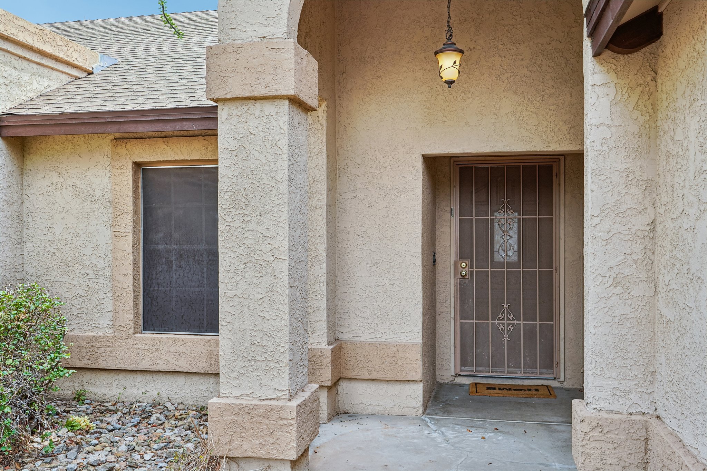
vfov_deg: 40.0
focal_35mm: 33
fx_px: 648
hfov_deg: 57.2
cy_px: 236
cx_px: 354
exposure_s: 1/160
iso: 400
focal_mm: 33
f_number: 8
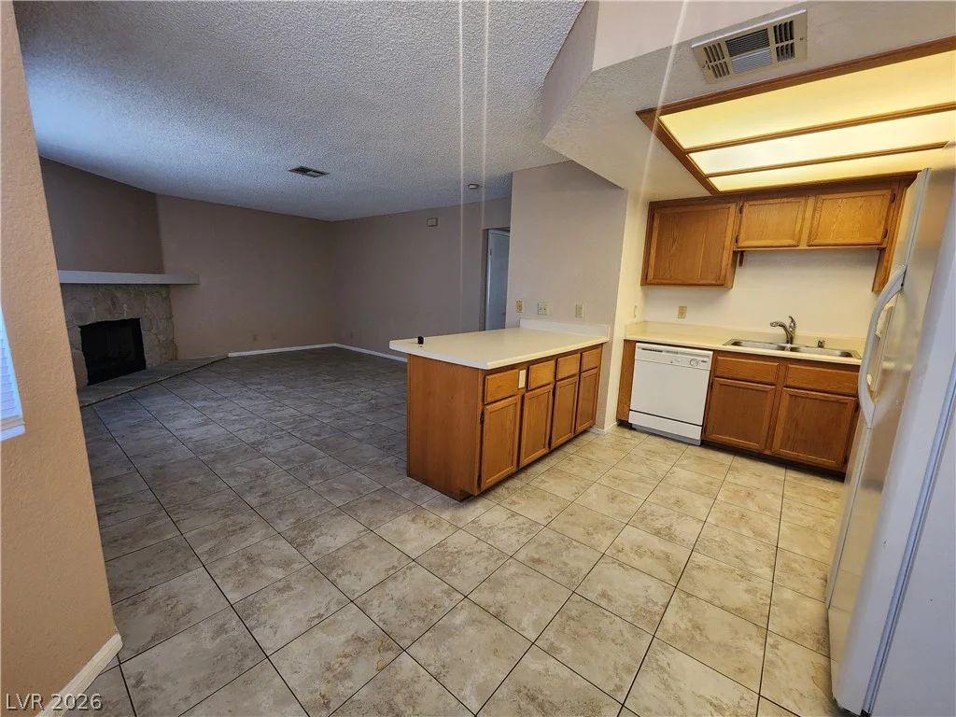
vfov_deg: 89.9
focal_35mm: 13
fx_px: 359
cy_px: 358
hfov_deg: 106.2
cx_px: 478
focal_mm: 2.2
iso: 200
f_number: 2.2
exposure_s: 1/60
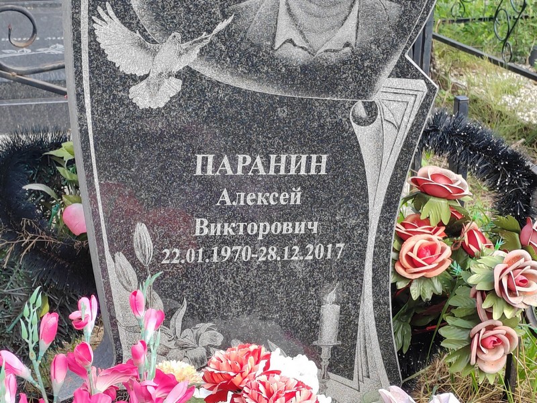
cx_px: 268
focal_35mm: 76
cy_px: 202
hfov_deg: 25.7
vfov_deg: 19.4
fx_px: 1179
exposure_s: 1/290
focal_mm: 5.52
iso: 100
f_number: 1.9
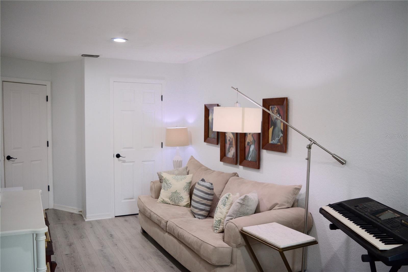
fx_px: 357
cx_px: 204
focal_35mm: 32
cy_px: 136
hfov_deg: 59.5
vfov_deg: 41.7
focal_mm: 21
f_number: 3.8
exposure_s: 1/80
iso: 400
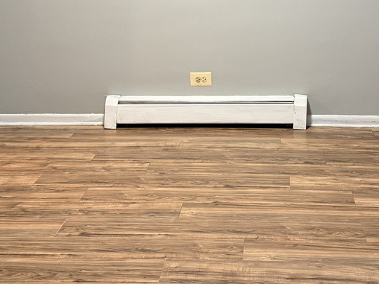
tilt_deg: -8.1
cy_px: 21
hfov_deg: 28.5
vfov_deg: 21.1
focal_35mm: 68
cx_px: 213
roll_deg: +0.3
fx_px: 745
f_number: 1.78
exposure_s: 1/60
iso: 250
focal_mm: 6.76
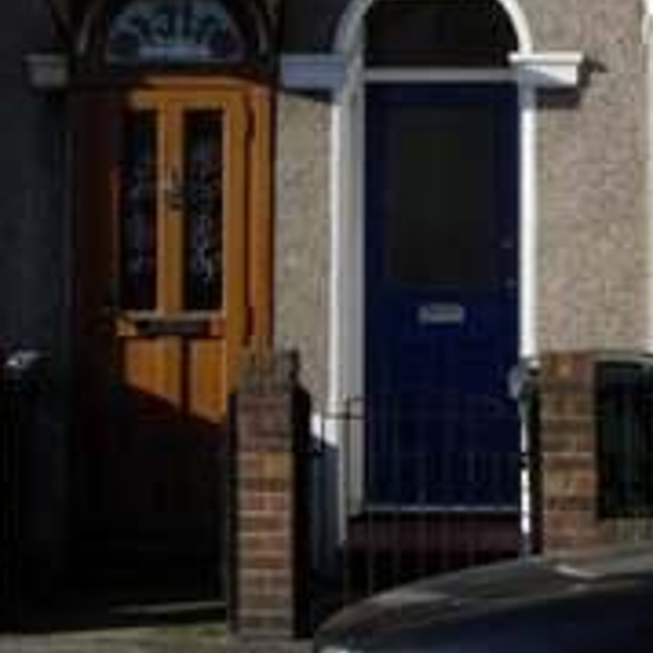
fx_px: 2561
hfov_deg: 14.3
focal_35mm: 120
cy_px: -73
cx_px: 635
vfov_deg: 14.2
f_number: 4.8
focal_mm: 7.8
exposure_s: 1/703
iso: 64
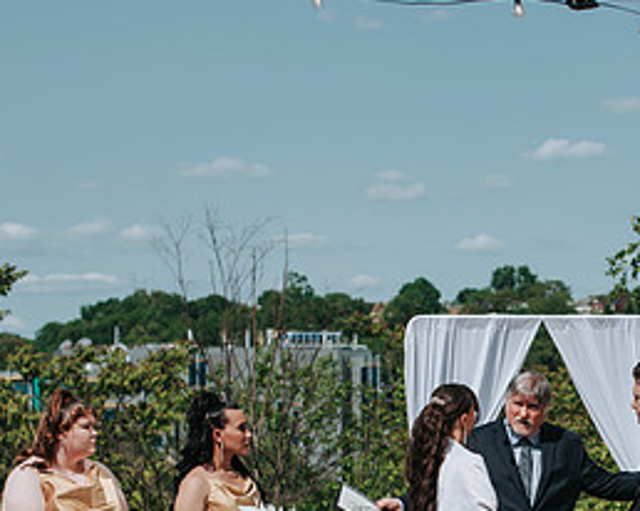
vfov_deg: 14.2
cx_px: 551
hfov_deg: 17.6
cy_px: 418
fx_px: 2044
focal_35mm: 108
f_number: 3.2
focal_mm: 50
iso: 100
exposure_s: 1/2000
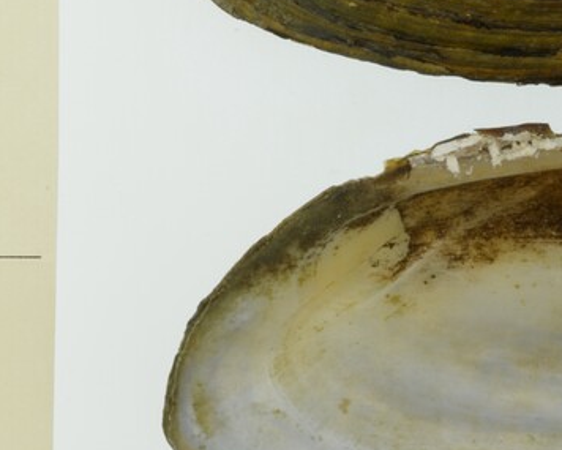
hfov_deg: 10.1
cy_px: 130
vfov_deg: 8.1
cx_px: 134
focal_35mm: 190
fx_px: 3161
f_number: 32
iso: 100
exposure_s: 1/10
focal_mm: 60
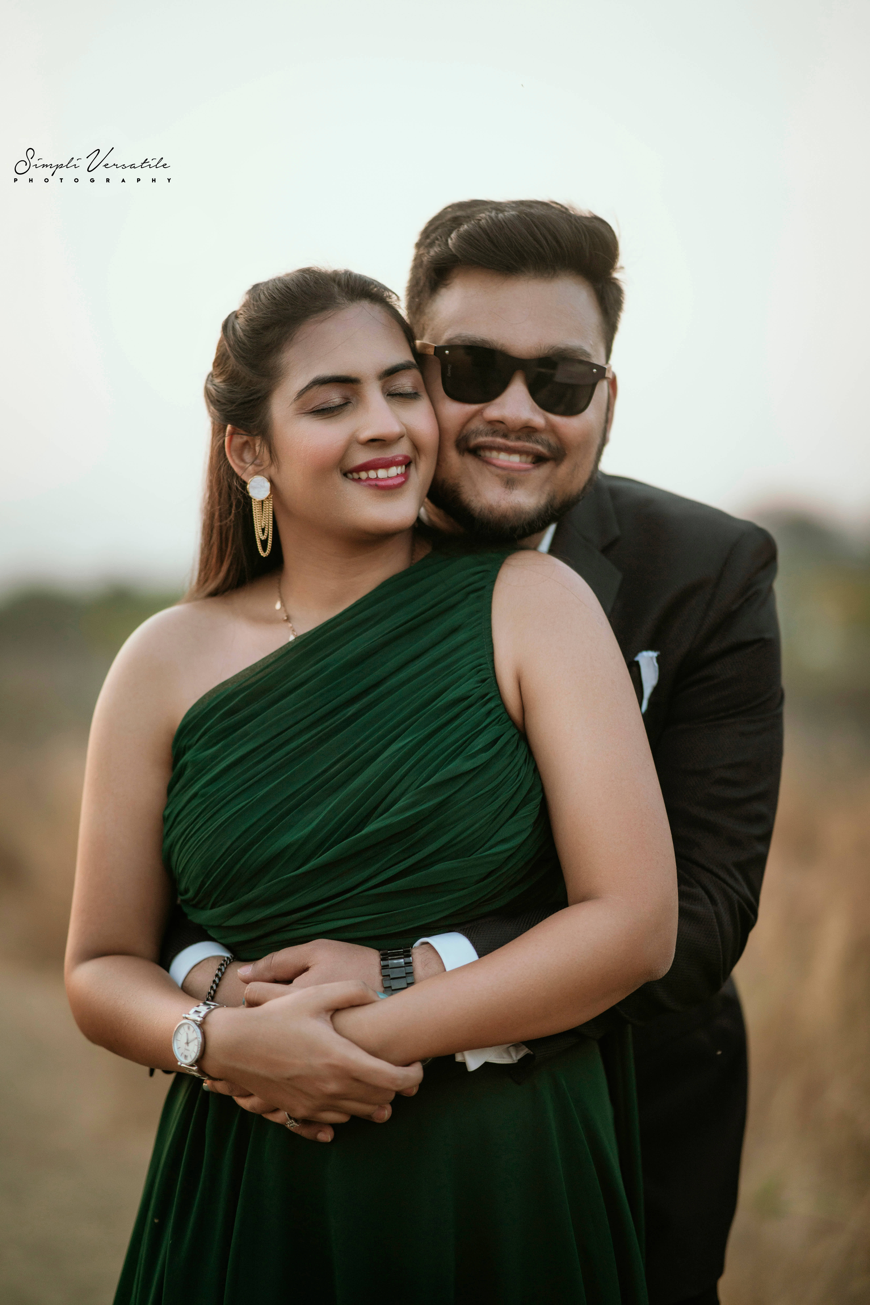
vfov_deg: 23.9
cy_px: 652
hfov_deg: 16.1
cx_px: 435
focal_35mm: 85
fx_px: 3080
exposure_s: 1/1250
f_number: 1.4
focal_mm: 85
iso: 200
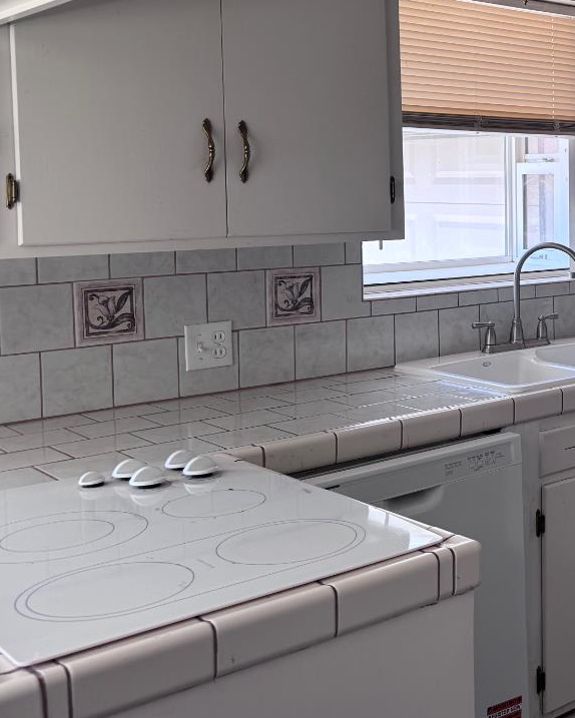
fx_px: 1042
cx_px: 672
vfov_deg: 37.7
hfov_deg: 27.5
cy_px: 246
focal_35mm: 49
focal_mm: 6.76
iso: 100
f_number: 1.78
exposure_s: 1/162
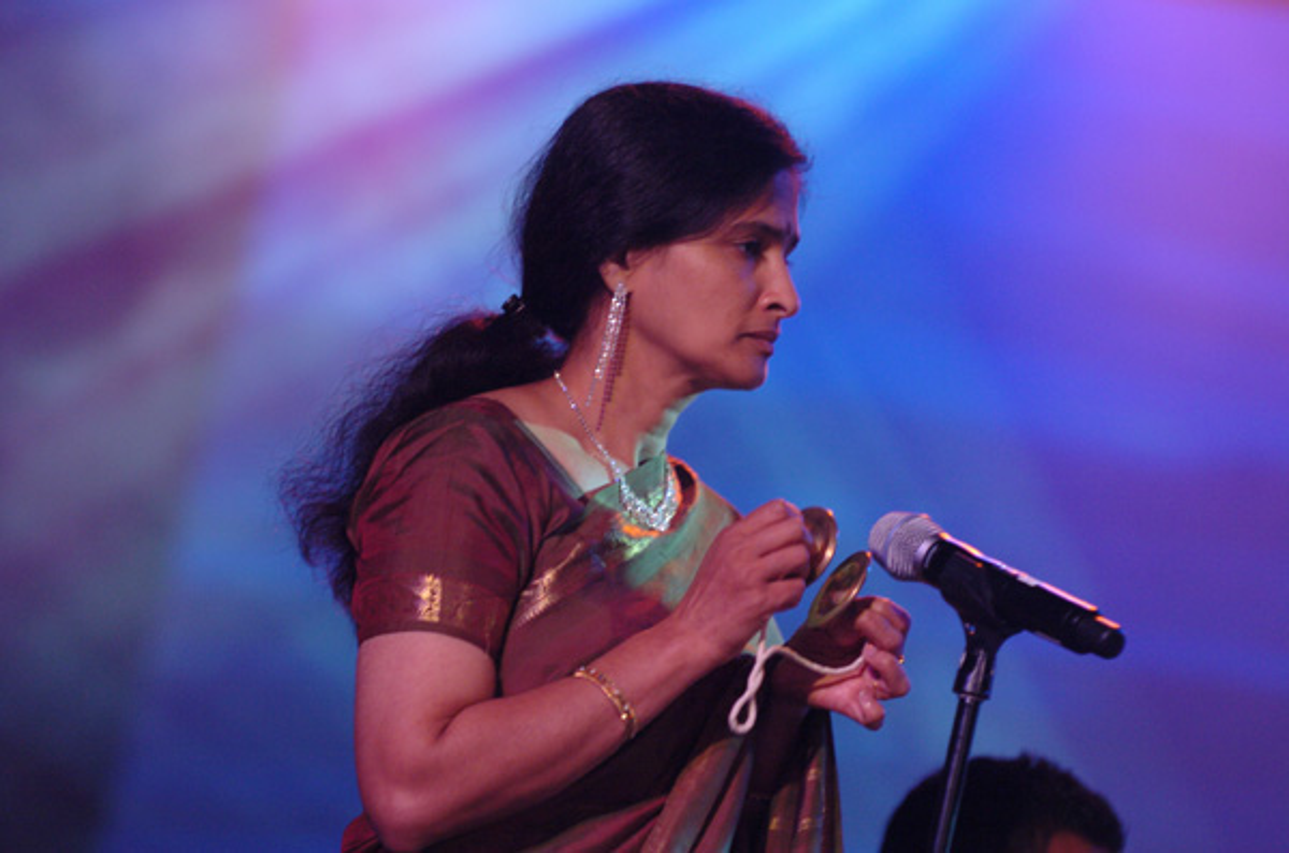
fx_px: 7501
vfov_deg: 6.5
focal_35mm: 210
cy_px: 426
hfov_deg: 9.8
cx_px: 644
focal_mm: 140
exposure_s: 1/100
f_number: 2.8
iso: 800
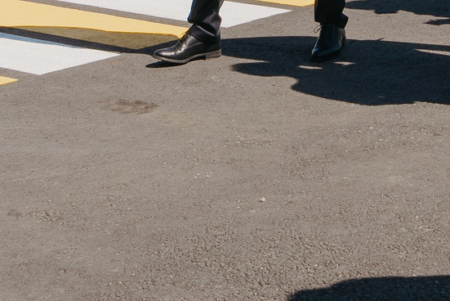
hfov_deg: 15.4
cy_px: -292
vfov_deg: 9.8
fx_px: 1626
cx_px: 468
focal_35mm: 130
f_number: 11
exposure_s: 1/200
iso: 160
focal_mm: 28
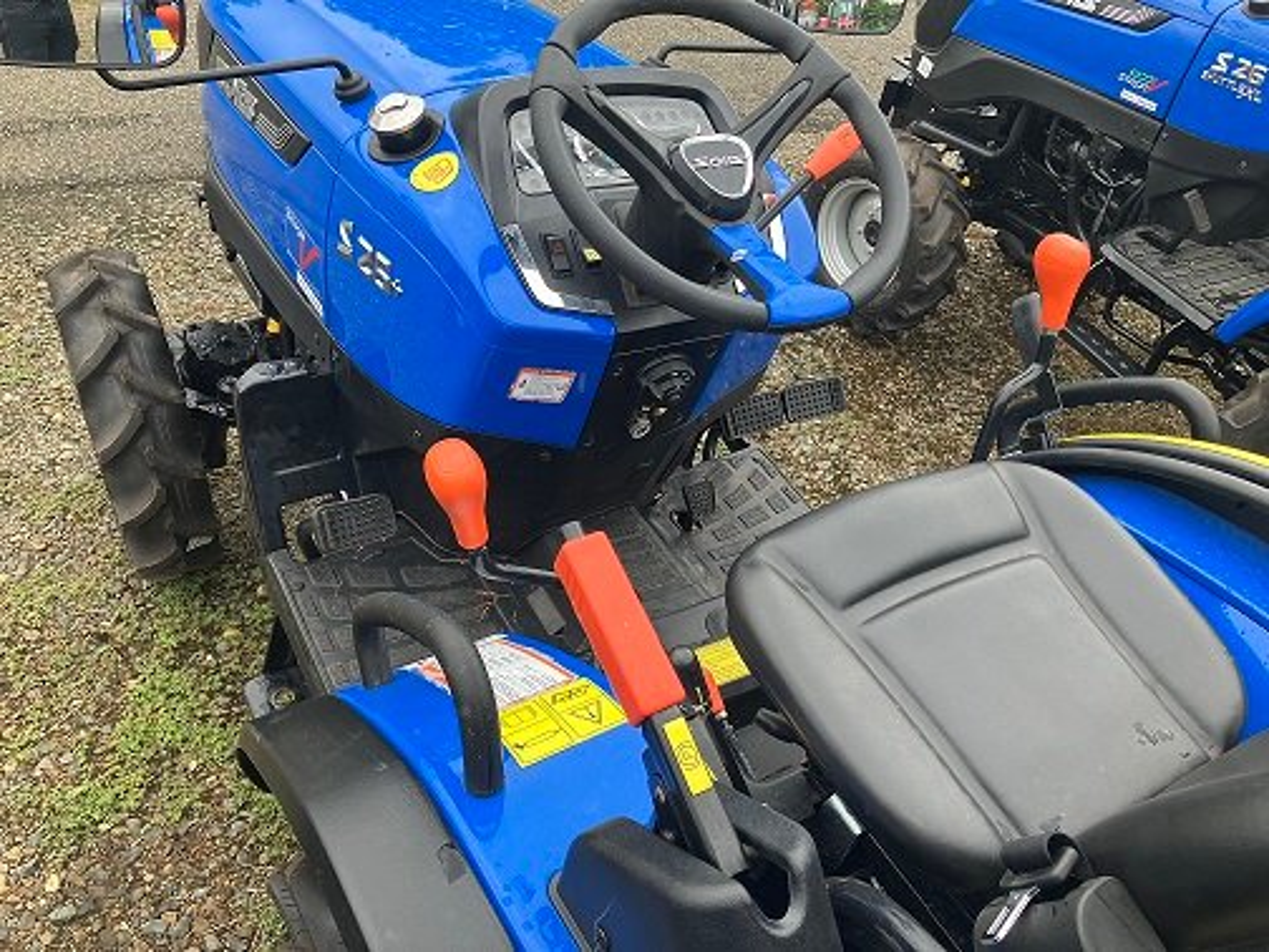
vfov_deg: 49.7
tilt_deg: -41.4
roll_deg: -9.5
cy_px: 476
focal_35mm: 28
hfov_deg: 63.4
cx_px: 634
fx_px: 1026
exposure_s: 1/126
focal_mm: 3.99
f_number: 1.8
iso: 20
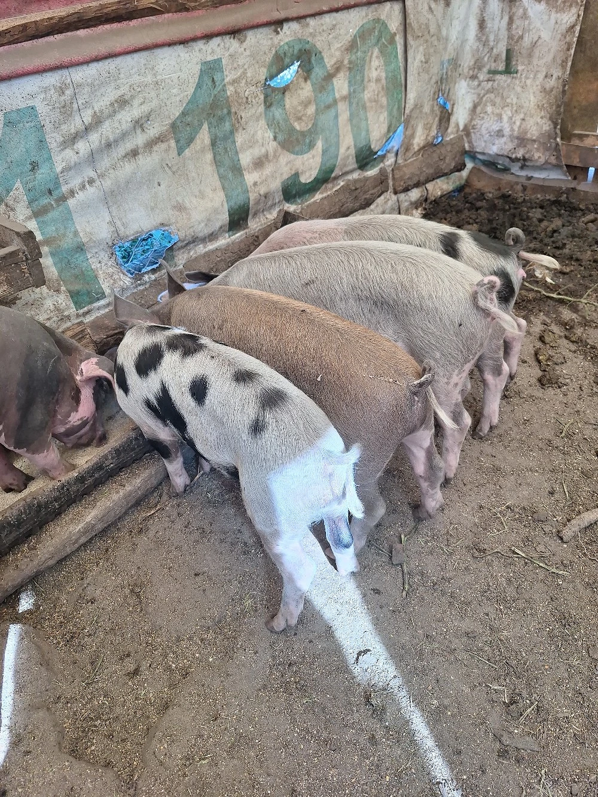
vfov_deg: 73.9
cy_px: 398
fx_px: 530
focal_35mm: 23
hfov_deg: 58.9
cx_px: 299
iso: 40
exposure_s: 1/100
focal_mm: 5.54
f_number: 1.8
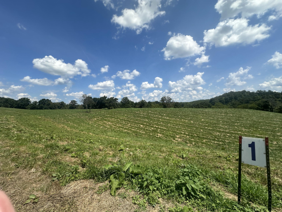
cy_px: 106
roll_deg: +1.1
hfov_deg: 102.1
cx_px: 141
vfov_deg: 85.7
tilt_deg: +0.7
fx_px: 114
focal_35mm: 14
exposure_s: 1/3040
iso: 50
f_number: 2.2
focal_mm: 2.22
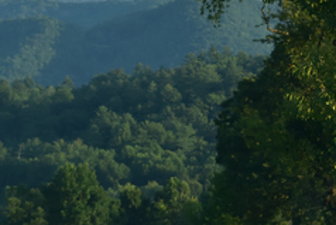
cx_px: 66
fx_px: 2307
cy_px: 131
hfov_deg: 8.3
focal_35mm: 247
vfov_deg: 5.6
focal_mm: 70
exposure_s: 1/1000
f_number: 5.6
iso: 1600
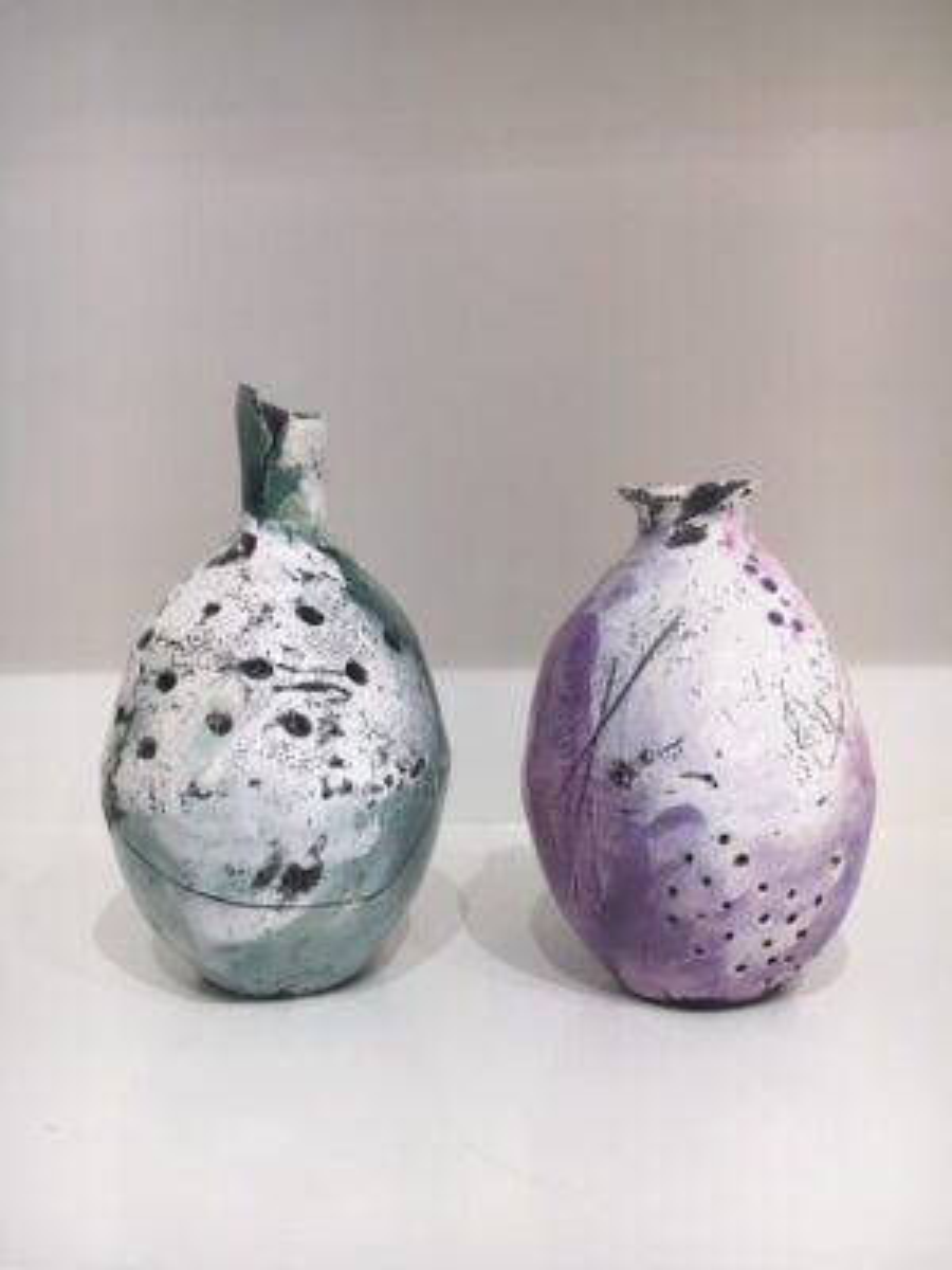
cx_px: 476
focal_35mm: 29
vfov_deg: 61.7
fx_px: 1063
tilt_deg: -3.9
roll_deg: +2.0
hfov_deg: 48.2
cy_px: 635
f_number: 2.2
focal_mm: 4.15
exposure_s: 1/33
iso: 32
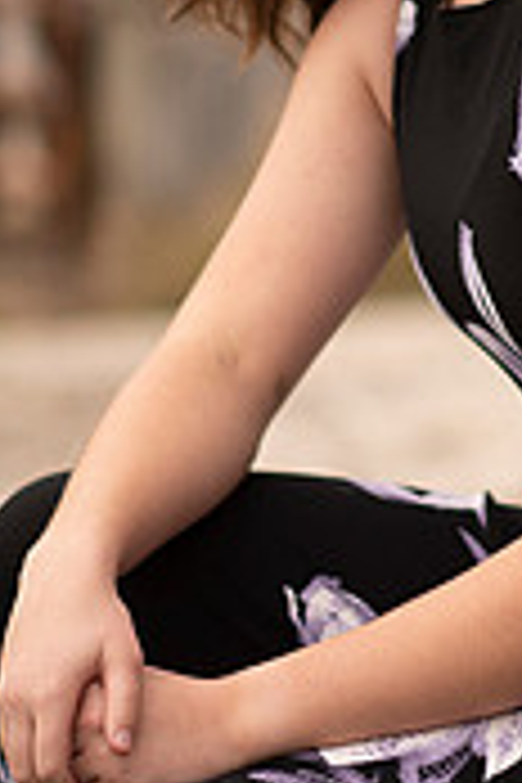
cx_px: 410
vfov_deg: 9.4
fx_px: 4785
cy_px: 297
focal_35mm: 220
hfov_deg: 6.2
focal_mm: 85
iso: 320
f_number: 1.8
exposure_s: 1/500
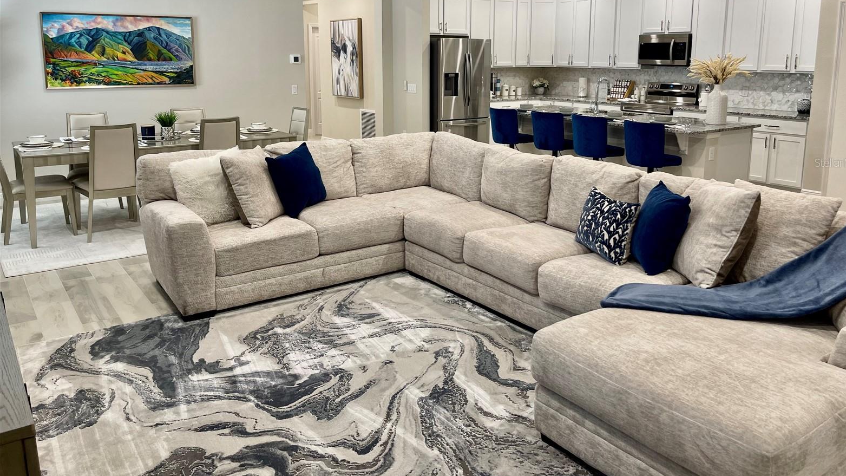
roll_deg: -0.5
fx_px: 651
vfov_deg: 39.7
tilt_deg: -10.1
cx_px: 432
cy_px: 162
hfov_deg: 66.1
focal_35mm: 29
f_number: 1.6
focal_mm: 5.1
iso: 80
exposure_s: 1/60
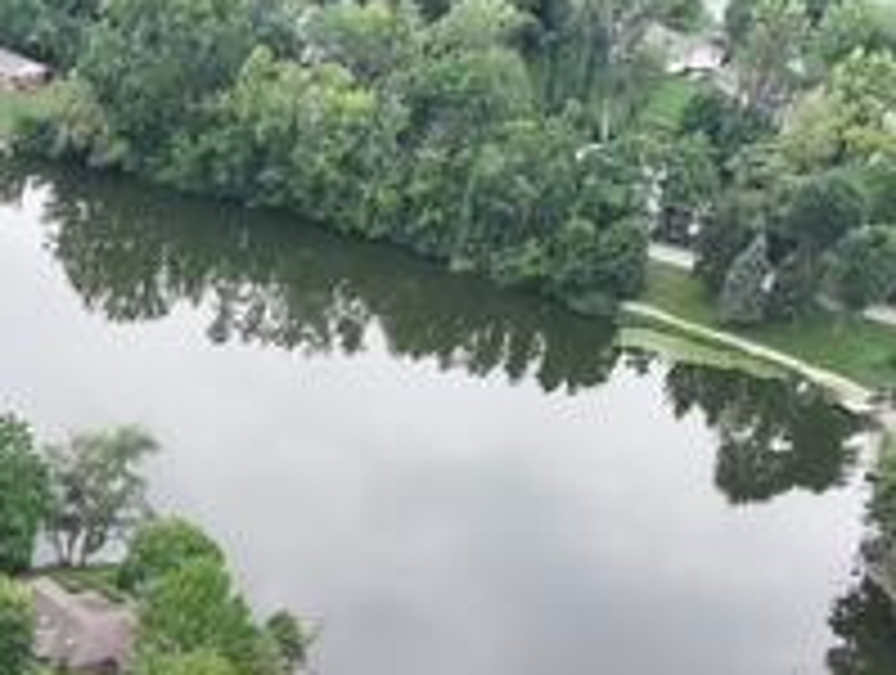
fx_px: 1997
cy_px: 927
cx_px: -252
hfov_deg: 22.7
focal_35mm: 77
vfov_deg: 17.7
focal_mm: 12.29
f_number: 2.8
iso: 100
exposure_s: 1/100
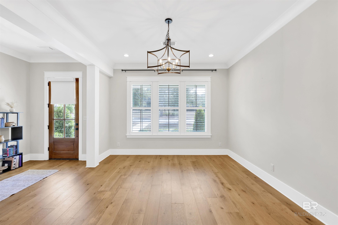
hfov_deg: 98.5
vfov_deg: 75.5
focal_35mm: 16
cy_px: 112
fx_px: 146
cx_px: 169
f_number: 11
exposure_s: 1/8
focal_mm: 15.5
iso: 400
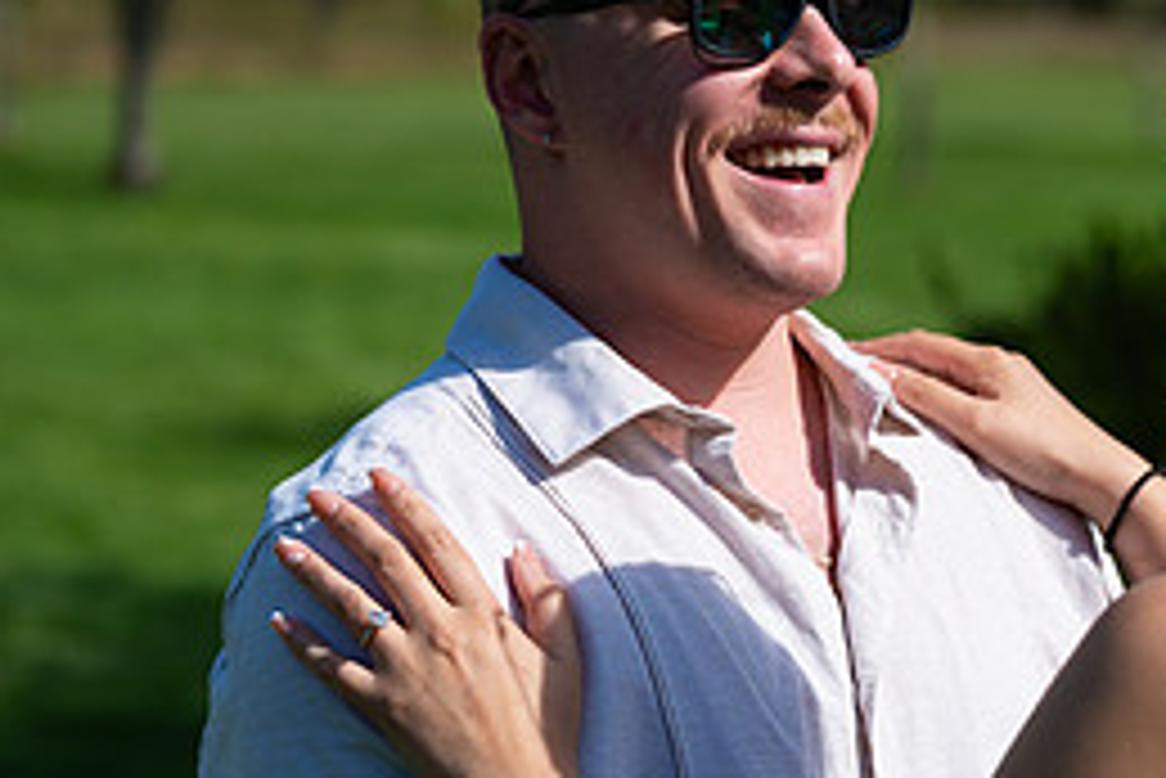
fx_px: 5217
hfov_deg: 12.7
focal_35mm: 161
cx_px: 872
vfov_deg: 8.5
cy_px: 377
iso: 200
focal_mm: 70
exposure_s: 1/6400
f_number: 3.2
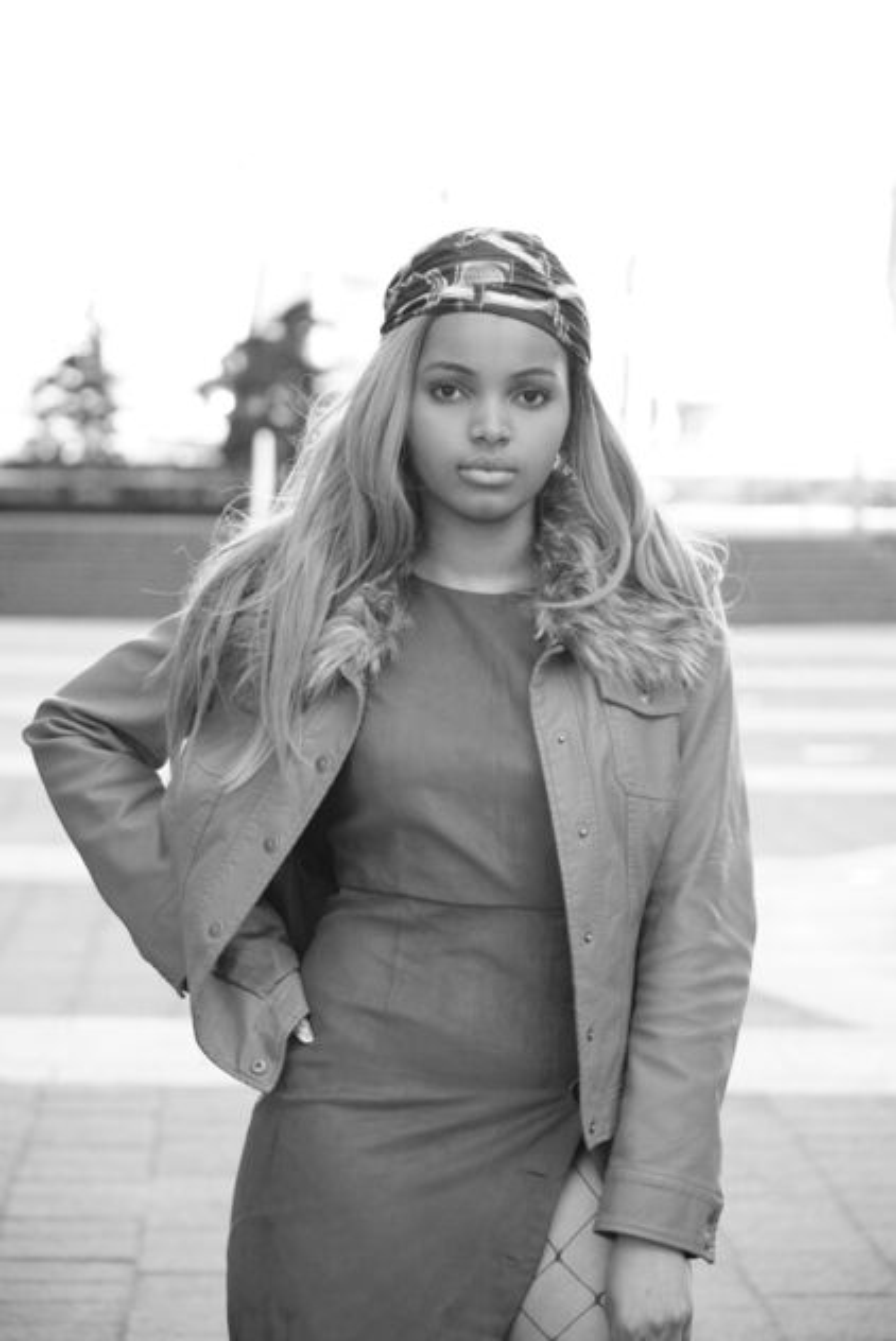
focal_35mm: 136
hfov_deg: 10.1
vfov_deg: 15.1
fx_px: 5071
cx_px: 448
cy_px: 670
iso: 400
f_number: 4
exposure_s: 1/125
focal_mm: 91
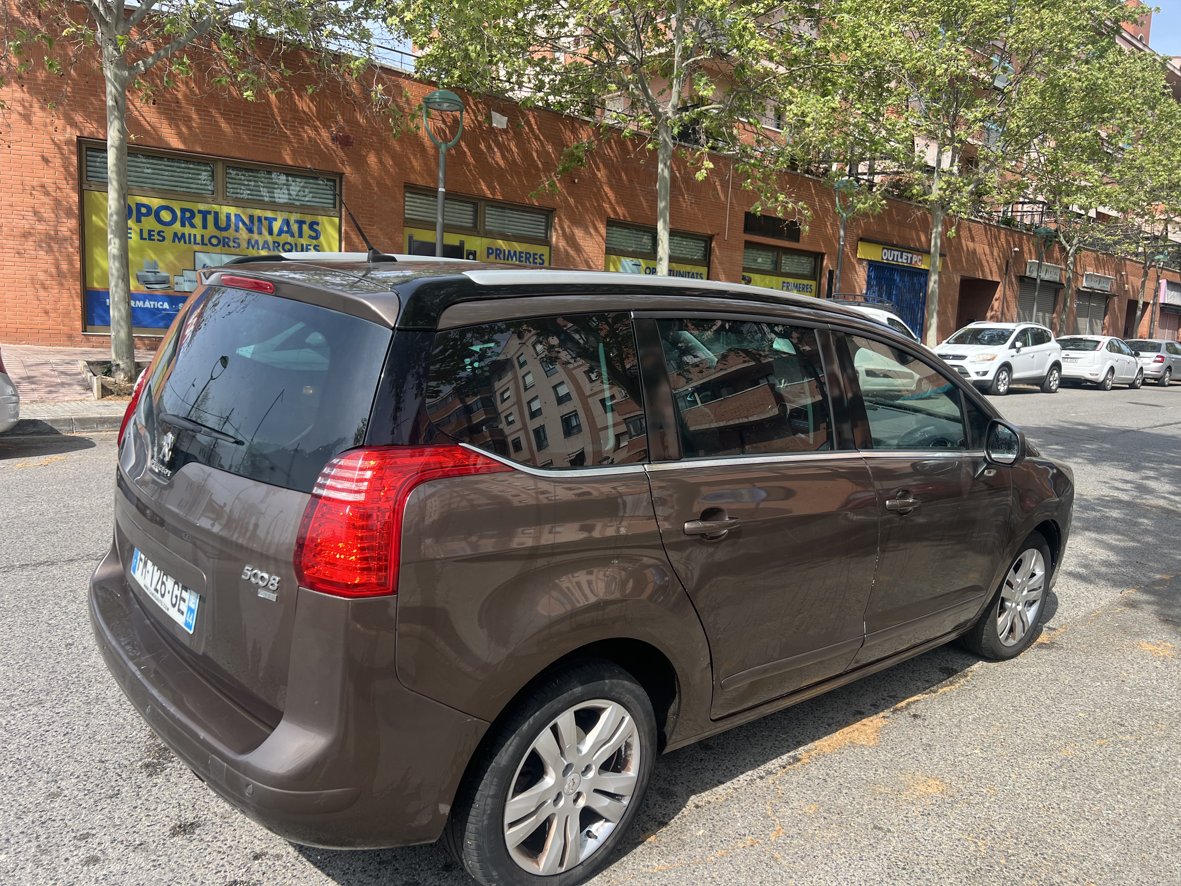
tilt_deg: -6.8
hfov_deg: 67.3
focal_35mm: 26
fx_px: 887
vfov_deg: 53.1
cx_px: 590
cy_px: 443
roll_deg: -2.5
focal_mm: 5.7
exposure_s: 1/1326
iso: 50
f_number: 1.5
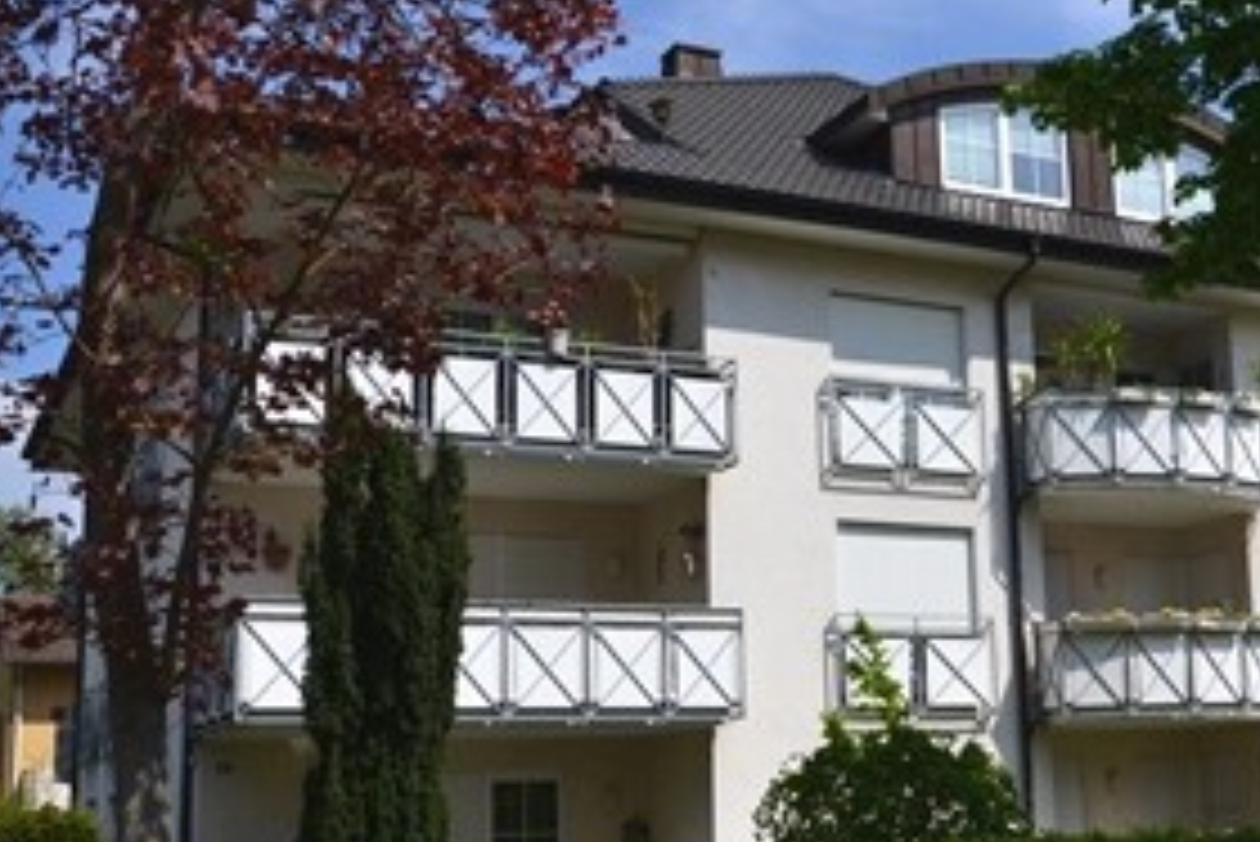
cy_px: 421
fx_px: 1815
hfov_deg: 37.6
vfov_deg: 26.1
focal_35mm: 52
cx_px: 900
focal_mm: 21
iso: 280
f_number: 11
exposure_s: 1/500
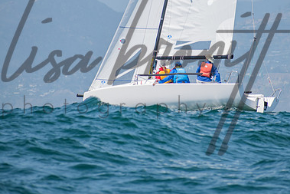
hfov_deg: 4.3
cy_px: 49
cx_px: 172
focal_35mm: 482
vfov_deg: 2.9
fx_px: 3884
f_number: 6.3
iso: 200
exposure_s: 1/800
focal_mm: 210
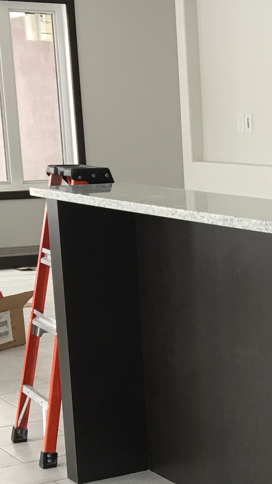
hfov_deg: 12.7
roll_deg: -0.8
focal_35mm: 90
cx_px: 411
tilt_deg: -13.3
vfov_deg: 23.2
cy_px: 409
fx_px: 1154
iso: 25
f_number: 2.2
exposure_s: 1/30
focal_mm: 4.15
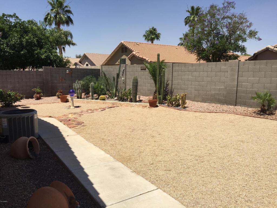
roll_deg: -1.8
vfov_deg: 48.2
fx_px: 232
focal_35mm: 29
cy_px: 104
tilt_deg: -10.0
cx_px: 138
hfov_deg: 61.7
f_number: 2.2
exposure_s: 1/2639
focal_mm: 4.15
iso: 32
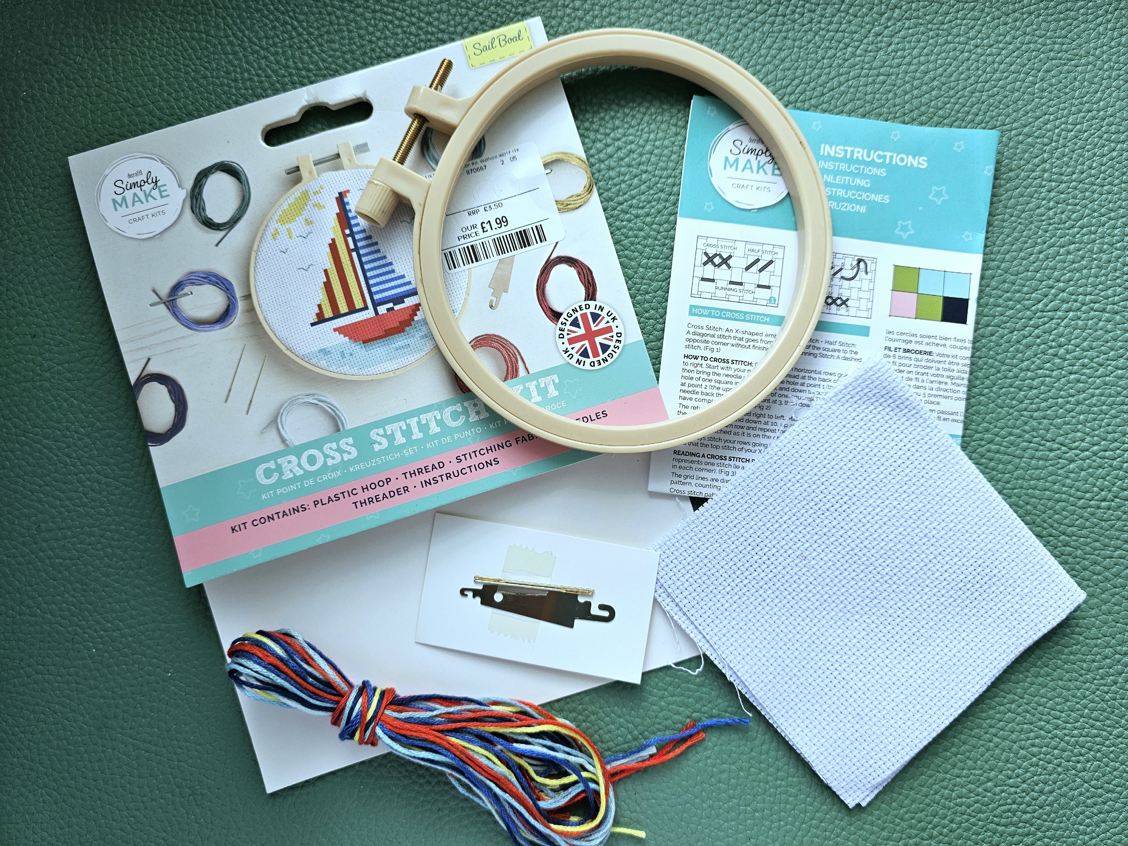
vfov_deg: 58.9
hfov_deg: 73.9
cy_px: 423
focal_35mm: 23
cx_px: 564
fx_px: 749
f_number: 1.7
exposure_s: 1/182
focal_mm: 6.3
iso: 20
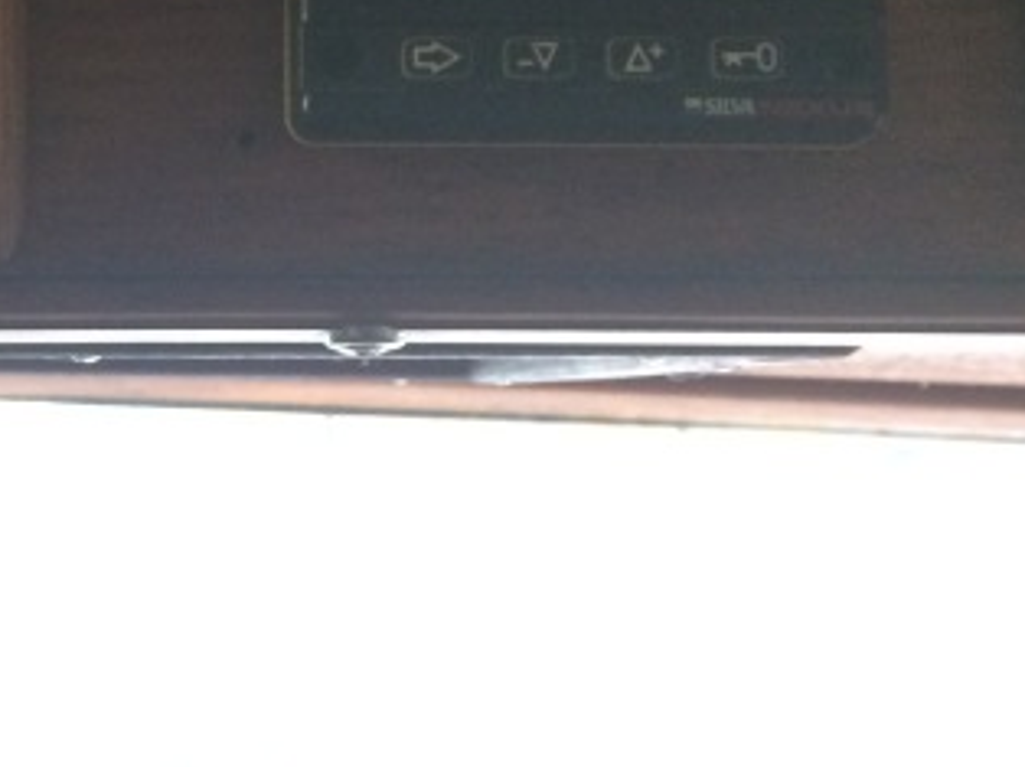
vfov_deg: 19.7
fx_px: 2190
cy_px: 206
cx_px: -173
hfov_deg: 24.2
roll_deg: -1.9
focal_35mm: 74
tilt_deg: +9.3
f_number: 2.2
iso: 250
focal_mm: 4.15
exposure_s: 1/17
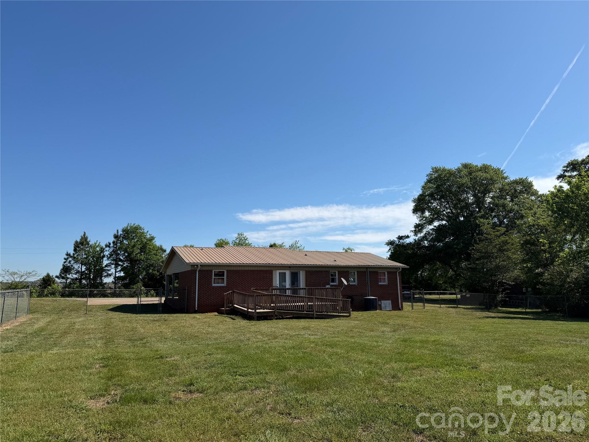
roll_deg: +0.3
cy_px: 221
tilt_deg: +10.0
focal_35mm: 24
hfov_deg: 71.6
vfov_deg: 56.8
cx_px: 294
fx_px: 408
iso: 80
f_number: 1.78
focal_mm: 6.76
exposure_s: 1/5714
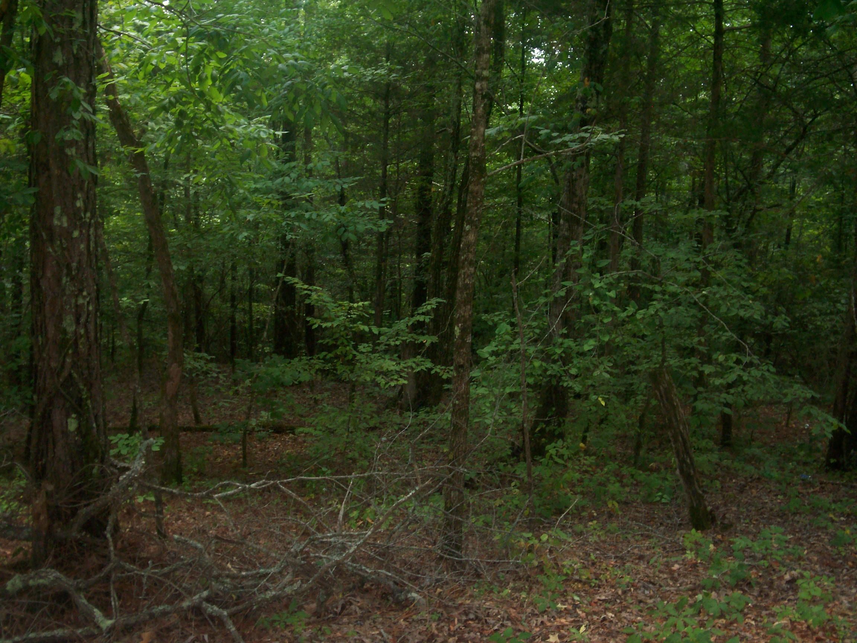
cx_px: 428
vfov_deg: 39.7
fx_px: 891
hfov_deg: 51.4
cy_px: 322
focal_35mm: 36
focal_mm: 5.9
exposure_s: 1/64
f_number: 4.5
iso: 140
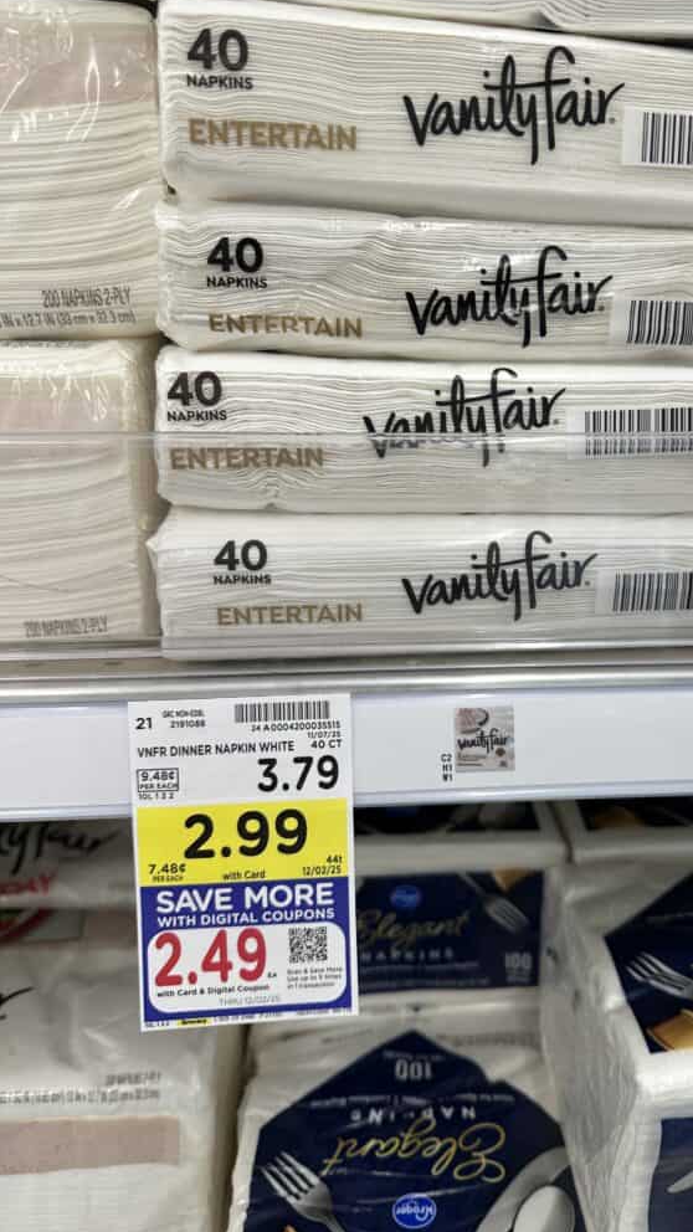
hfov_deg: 42.2
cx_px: 476
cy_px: 599
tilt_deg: -19.9
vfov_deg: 69.8
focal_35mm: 27
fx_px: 882
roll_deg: -1.0
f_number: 1.78
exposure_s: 1/62
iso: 64
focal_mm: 6.86
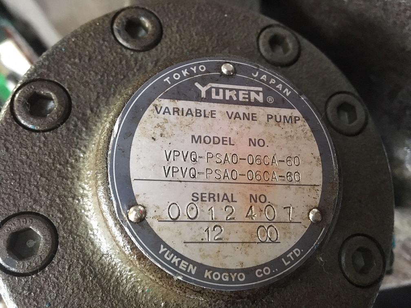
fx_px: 344
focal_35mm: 29
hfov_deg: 61.7
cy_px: 154
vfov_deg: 48.2
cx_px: 206
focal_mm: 4.15
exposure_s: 1/17
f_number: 2.2
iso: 320
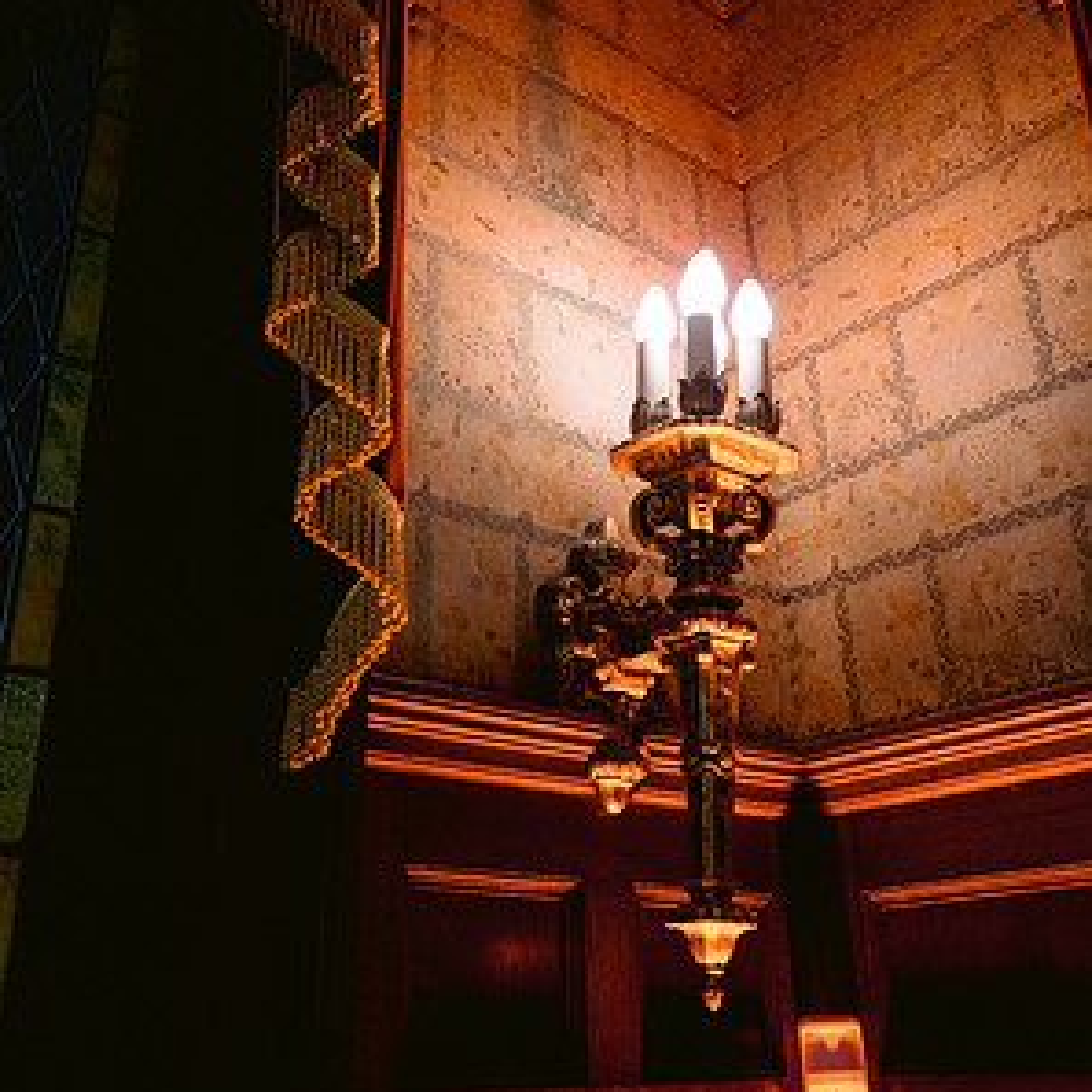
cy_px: 445
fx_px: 1285
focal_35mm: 36
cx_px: 548
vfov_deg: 45.8
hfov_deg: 46.0
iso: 1600
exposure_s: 1/30
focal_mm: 28
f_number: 2.8
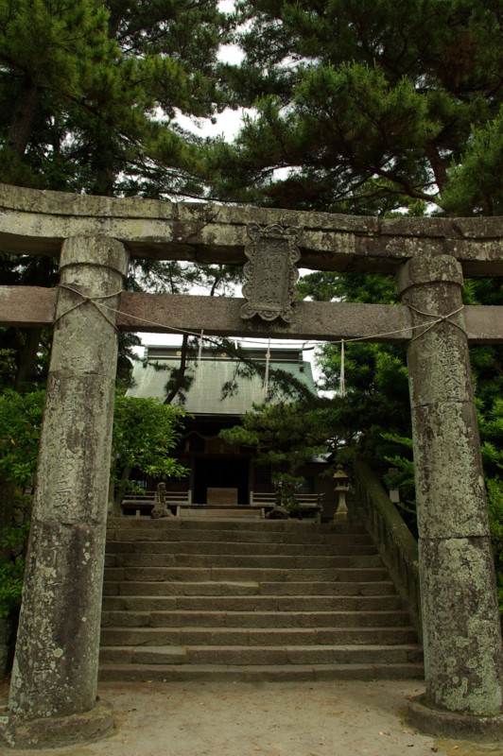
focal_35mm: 27
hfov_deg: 47.9
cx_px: 252
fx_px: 567
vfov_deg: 67.4
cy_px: 378
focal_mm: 18
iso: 100
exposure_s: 1/250
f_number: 6.7
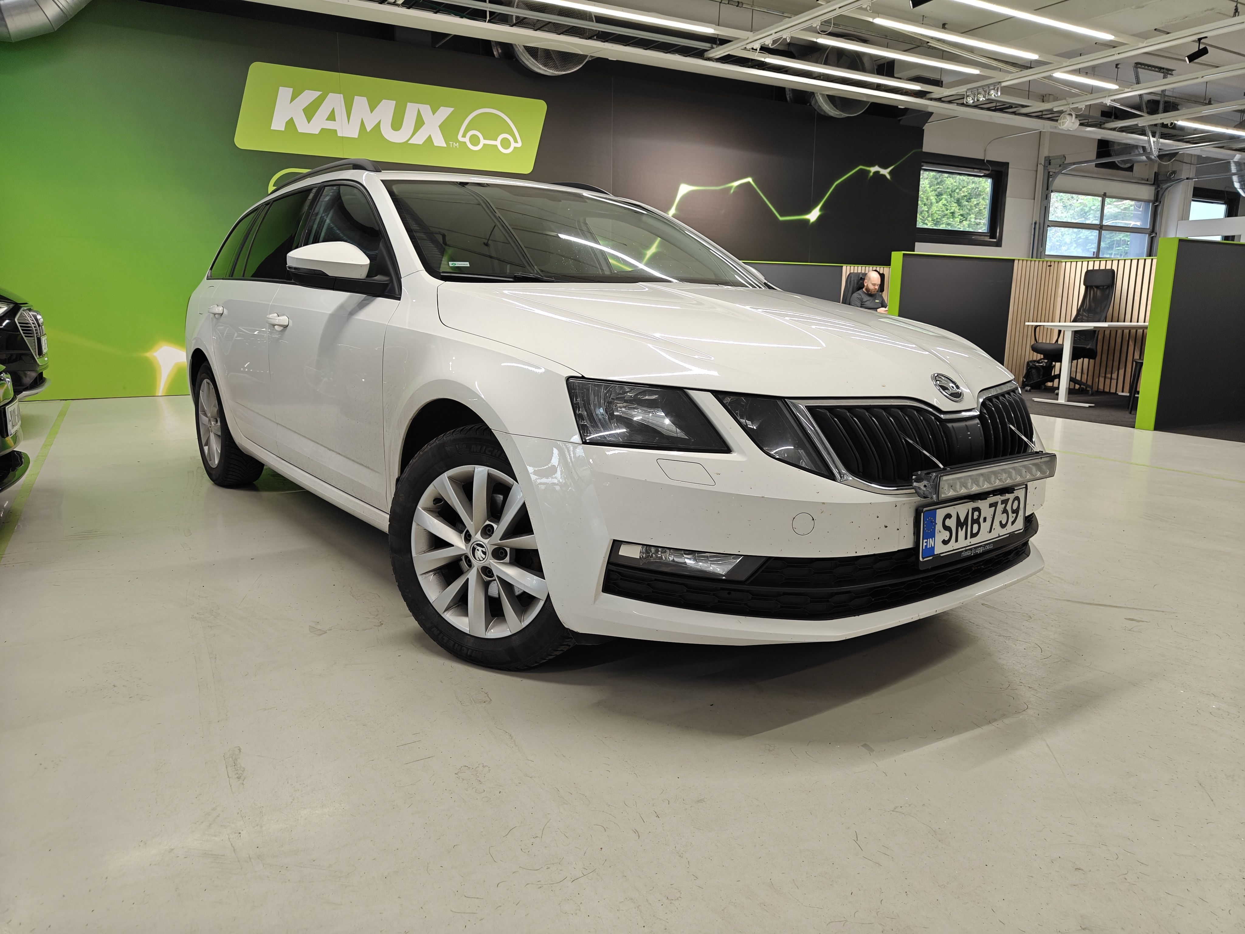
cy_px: 467
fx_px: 863
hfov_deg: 71.6
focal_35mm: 24
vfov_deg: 56.8
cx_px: 622
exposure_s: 1/100
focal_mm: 5.59
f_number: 1.8
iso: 125
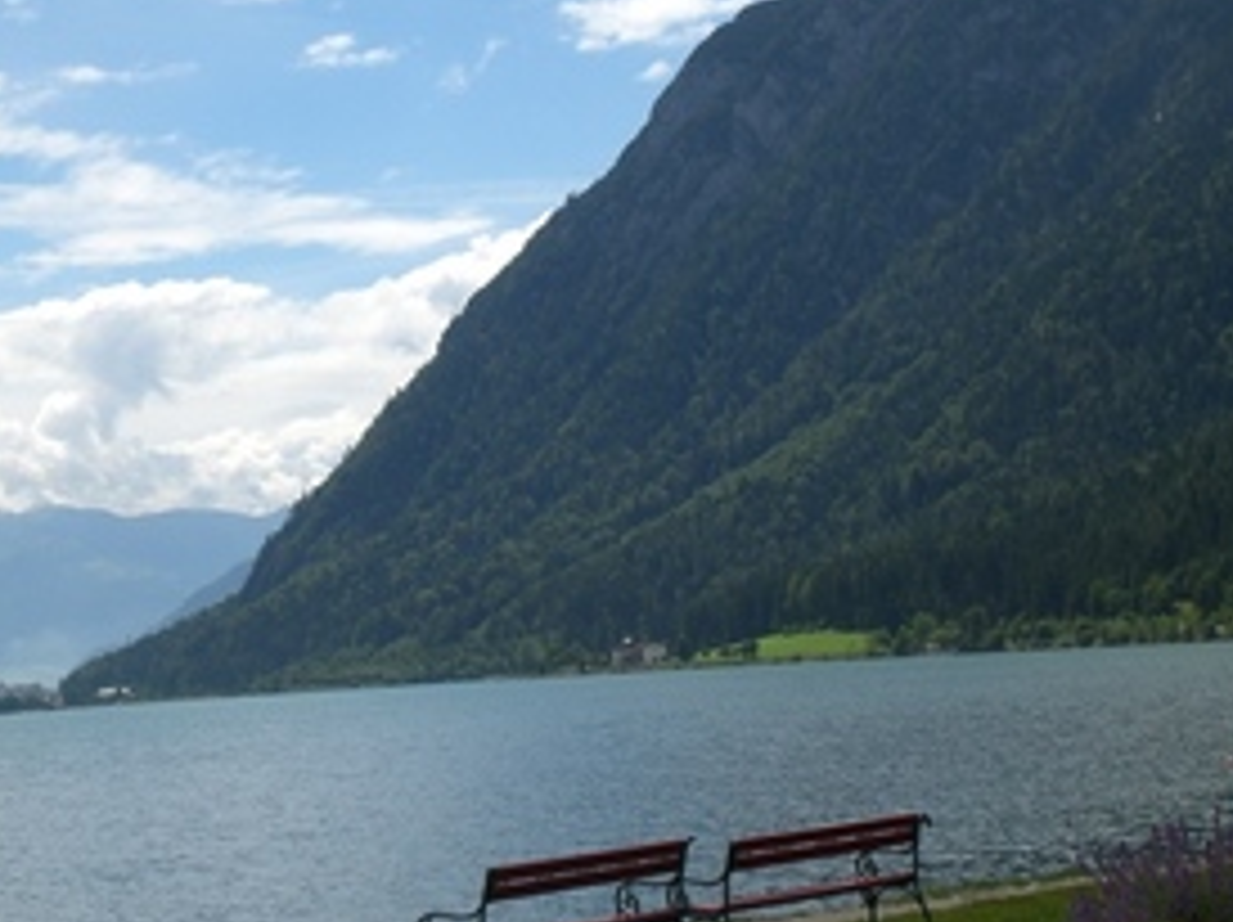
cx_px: 536
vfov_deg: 16.0
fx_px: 3274
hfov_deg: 21.3
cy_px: 391
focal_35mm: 92
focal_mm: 10.4
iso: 50
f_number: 5.7
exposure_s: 1/500
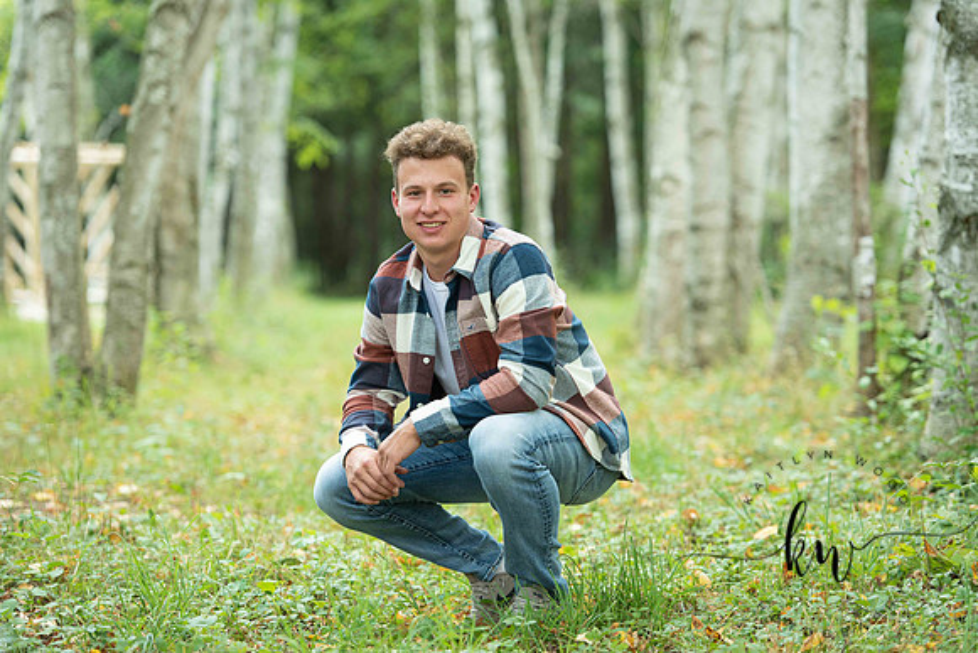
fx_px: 3315
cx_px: 489
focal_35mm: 122
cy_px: 326
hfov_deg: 16.8
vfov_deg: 11.2
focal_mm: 122
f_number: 3.2
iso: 400
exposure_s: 1/200
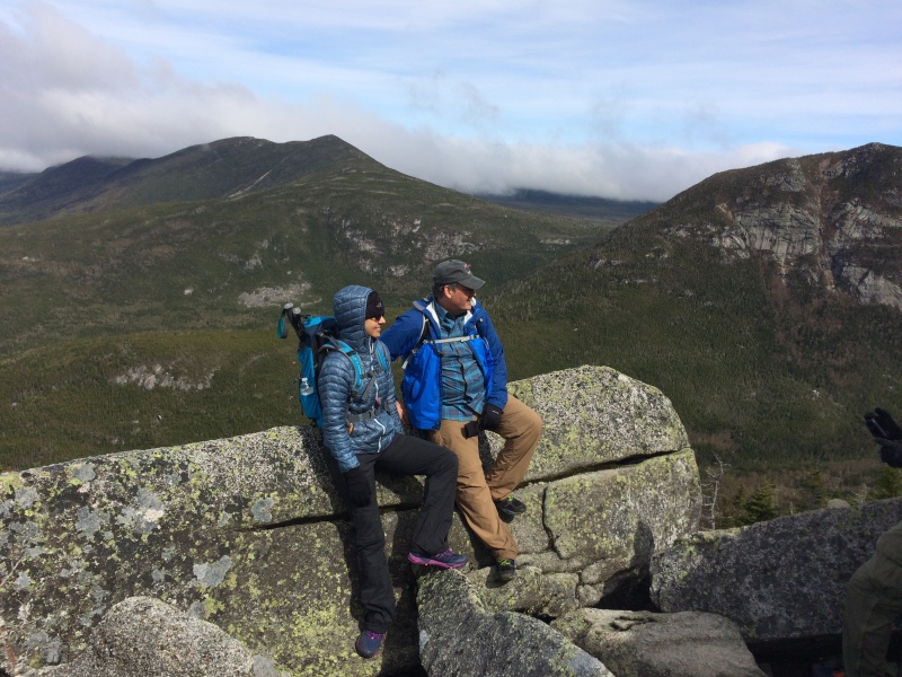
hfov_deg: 61.7
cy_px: 338
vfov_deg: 48.2
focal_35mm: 29
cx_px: 451
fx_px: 756
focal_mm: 4.15
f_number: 2.2
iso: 32
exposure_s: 1/3425
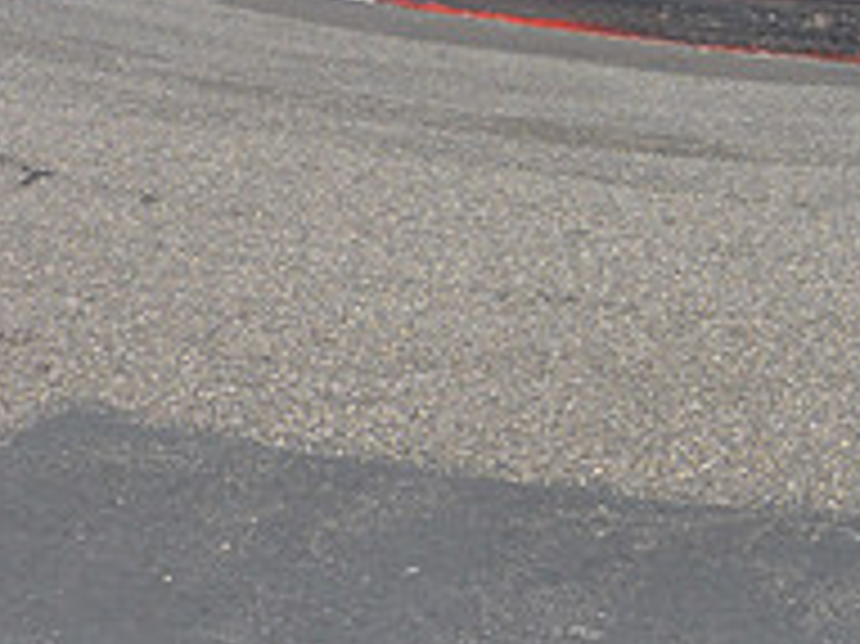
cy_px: 11
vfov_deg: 18.2
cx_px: 901
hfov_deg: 23.5
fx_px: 1961
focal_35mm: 79
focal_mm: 4.4
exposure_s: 1/1300
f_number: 3.3
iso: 100
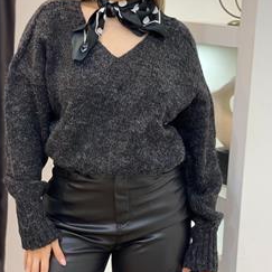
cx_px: 124
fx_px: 693
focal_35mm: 78
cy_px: 101
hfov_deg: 22.2
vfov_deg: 22.1
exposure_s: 1/100
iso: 125
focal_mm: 6
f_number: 2
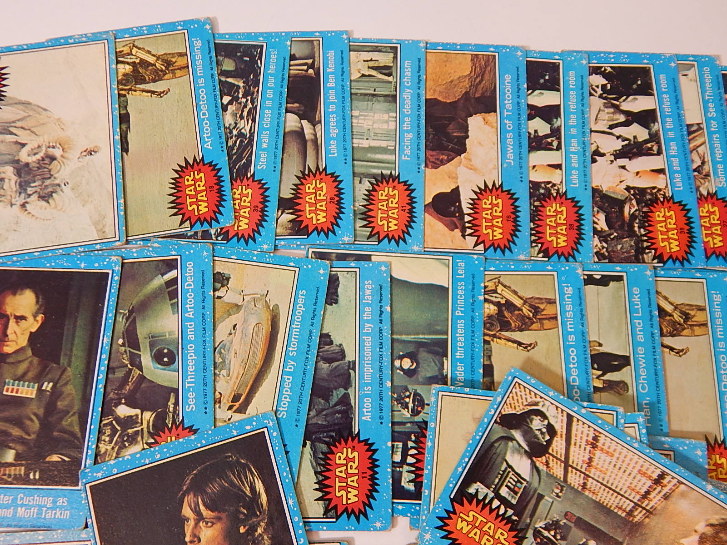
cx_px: 364
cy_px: 272
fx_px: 651
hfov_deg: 58.4
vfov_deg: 45.4
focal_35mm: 31
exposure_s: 1/30
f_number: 3.2
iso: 140
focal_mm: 5.6
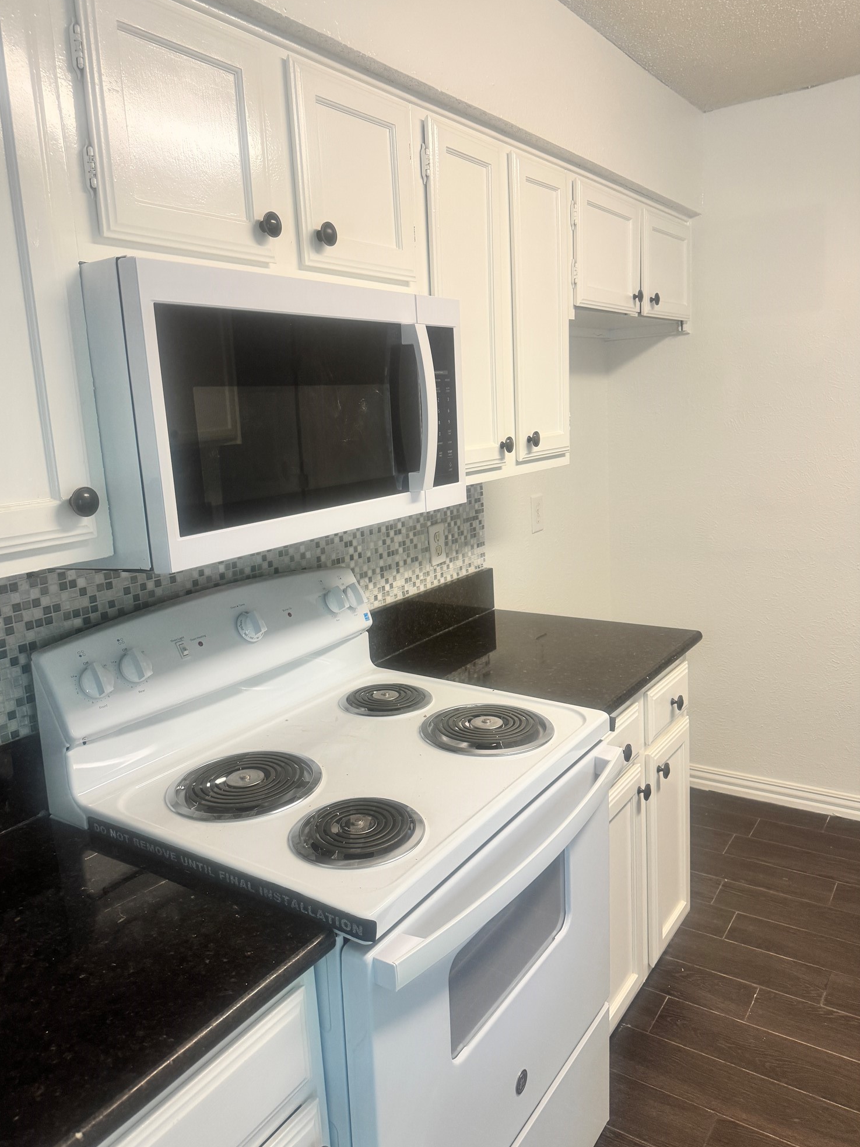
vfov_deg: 69.4
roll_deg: +4.3
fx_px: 828
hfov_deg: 54.9
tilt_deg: -10.6
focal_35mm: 25
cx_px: 415
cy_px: 552
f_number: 1.78
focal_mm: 6.76
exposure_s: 1/60
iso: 160
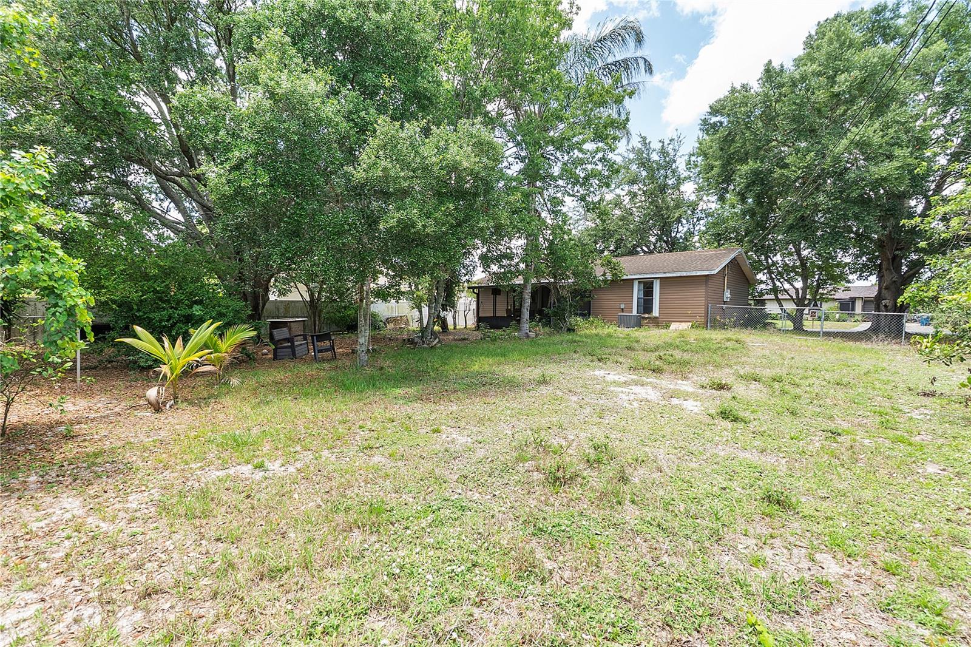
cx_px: 486
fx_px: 404
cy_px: 324
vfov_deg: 77.3
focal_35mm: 15
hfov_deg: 100.4
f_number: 11
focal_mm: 10
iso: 100
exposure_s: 1/20
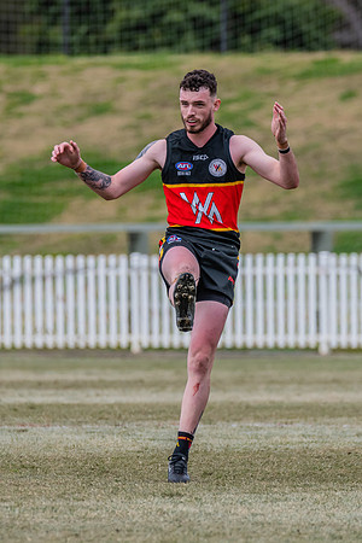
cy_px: 264
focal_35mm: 739
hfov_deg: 1.9
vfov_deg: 2.8
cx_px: 198
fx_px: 11141
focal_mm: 460
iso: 800
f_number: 9
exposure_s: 1/1600
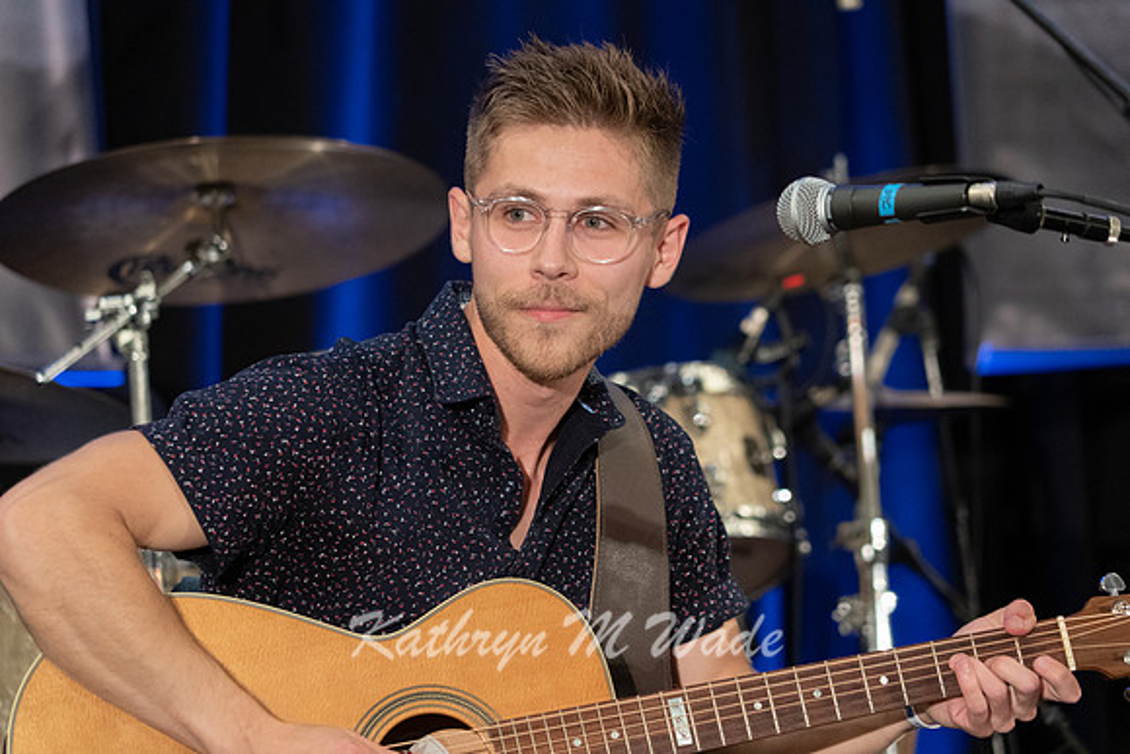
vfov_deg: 5.7
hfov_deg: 8.6
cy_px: 377
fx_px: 7535
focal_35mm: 240
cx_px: 565
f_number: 6.3
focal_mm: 240
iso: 5000
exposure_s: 1/160
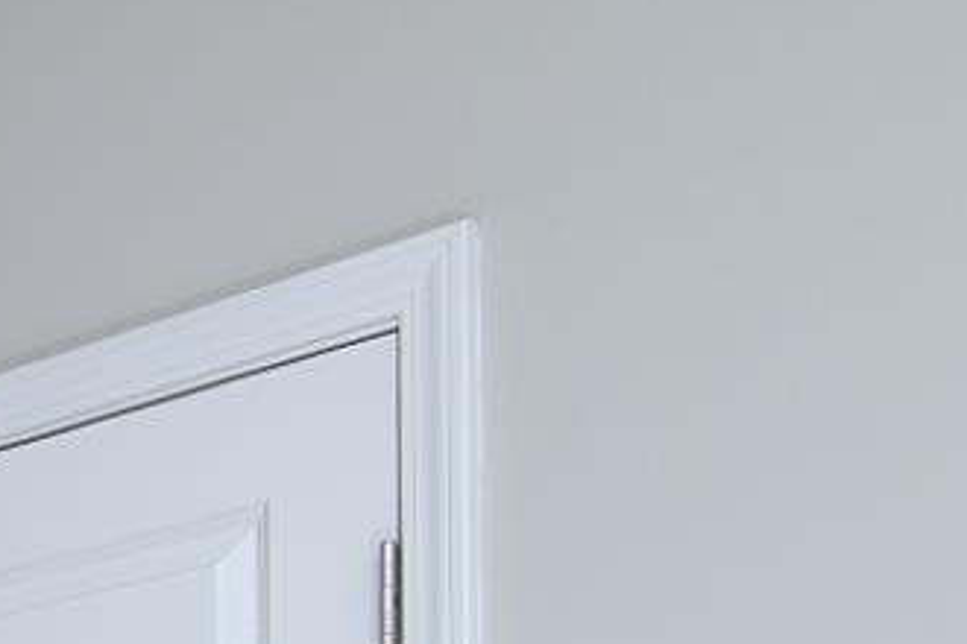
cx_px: -1421
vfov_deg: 12.2
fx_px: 2605
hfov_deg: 13.9
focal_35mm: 97
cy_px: 1371
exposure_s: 1/125
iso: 200
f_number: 9
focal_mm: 11
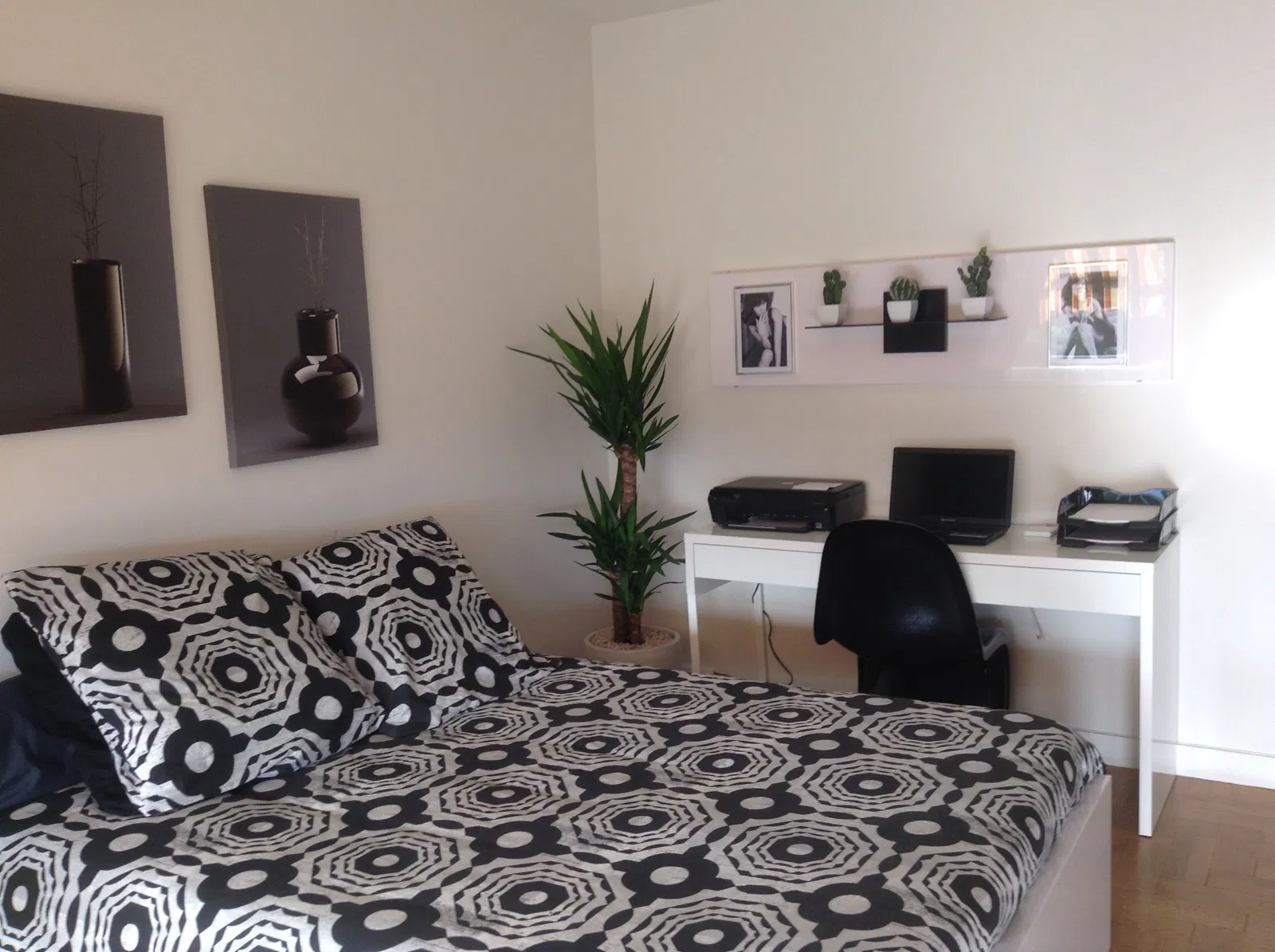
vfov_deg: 42.8
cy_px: 476
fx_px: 1214
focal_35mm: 33
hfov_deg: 55.4
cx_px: 638
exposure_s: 1/30
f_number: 2.4
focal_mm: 3.3
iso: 32
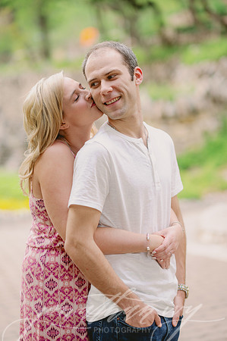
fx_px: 806
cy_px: 170
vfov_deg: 23.9
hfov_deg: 16.0
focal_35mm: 85
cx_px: 114
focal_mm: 85
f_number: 2
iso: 100
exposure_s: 1/320
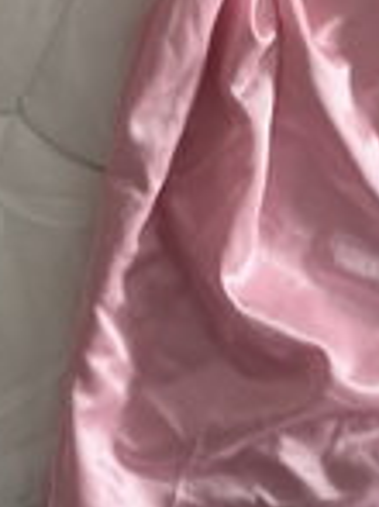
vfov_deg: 19.0
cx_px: 141
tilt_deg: -81.1
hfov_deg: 16.9
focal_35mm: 87
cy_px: -309
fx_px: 1272
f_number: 1.78
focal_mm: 6.76
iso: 640
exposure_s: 1/60
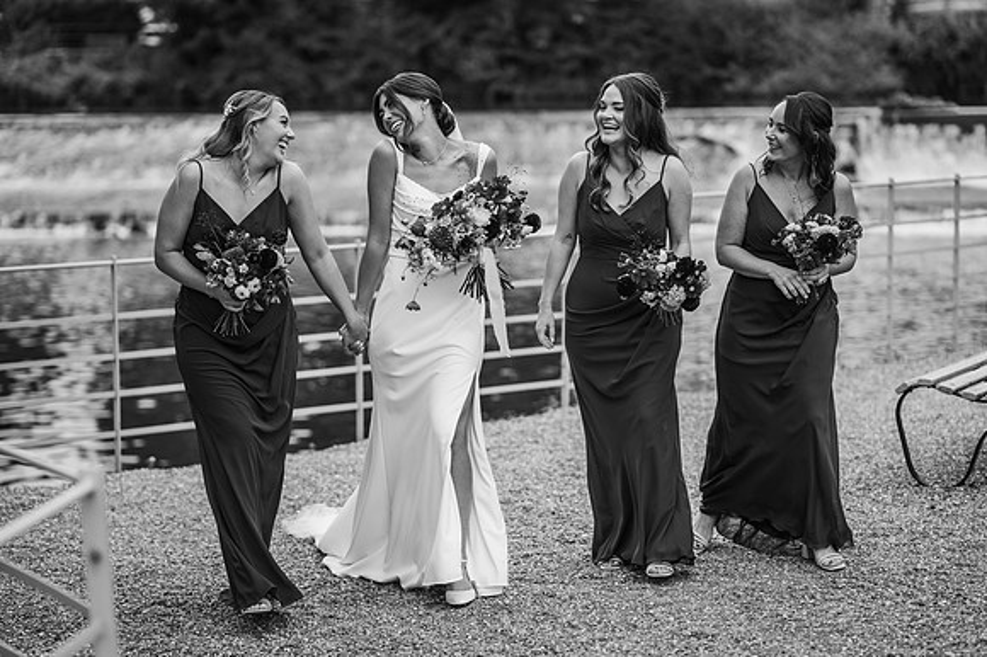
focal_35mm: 85
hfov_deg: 23.9
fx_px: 2329
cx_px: 494
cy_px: 328
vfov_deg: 16.1
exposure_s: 1/1000
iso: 100
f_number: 2.2
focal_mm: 85
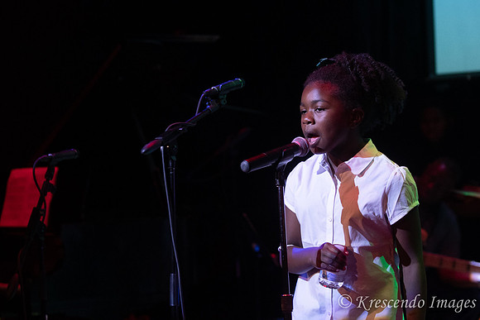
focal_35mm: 114
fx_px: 1515
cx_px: 253
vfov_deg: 12.1
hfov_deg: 18.0
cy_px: 147
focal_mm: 70
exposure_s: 1/200
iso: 1600
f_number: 2.8
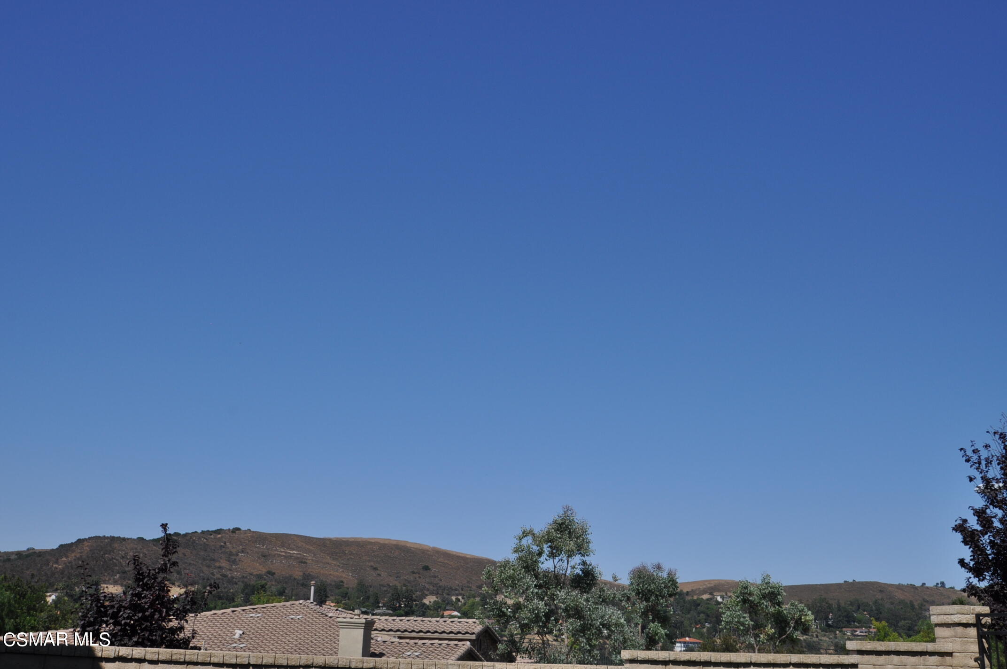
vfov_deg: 36.8
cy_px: 334
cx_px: 504
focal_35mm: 36
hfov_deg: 53.2
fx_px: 1006
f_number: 11
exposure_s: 1/500
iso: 200
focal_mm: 24
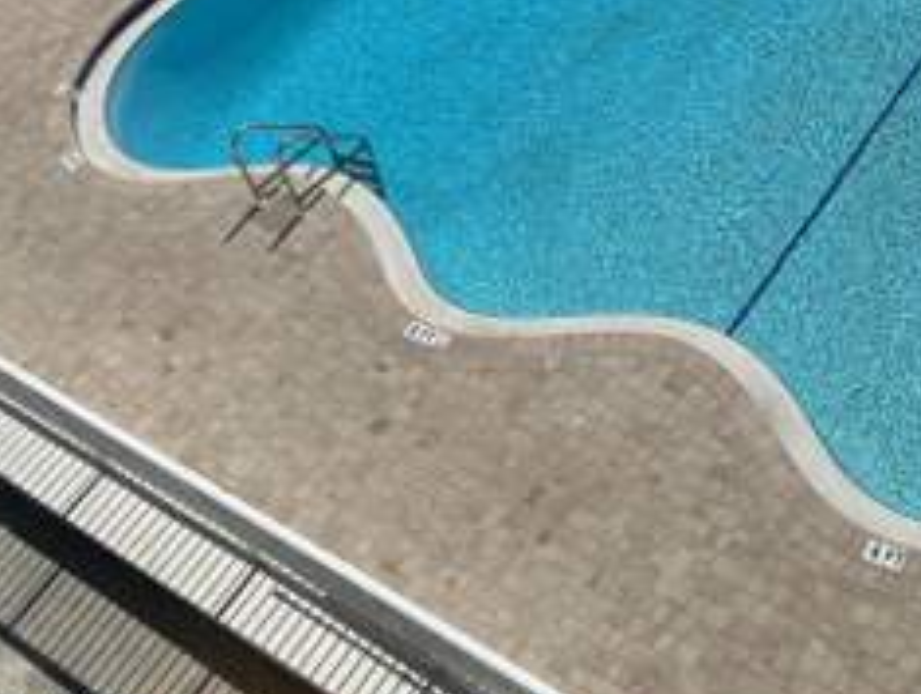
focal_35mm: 53
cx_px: 905
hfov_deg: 33.3
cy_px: 74
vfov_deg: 26.7
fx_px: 1412
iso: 50
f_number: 1.5
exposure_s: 1/12658
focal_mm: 5.7
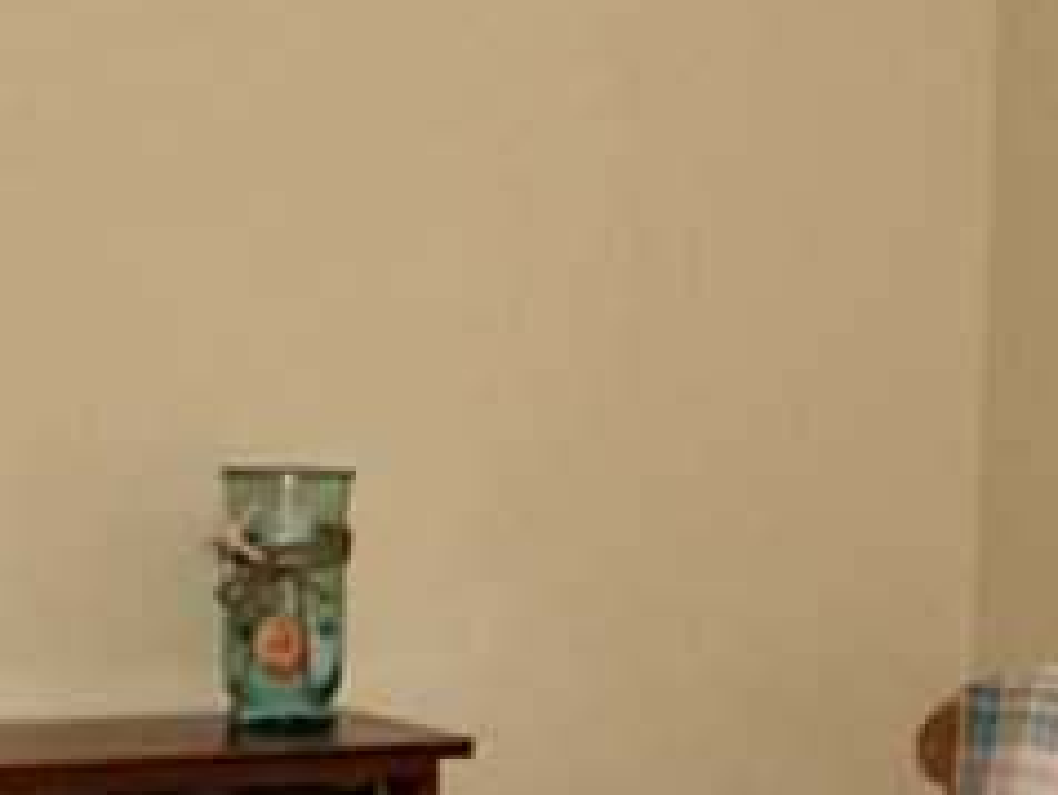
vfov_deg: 12.3
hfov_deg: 16.1
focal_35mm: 121
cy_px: 386
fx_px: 3702
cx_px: 889
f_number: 3.1
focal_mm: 6.3
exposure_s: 1/30
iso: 160
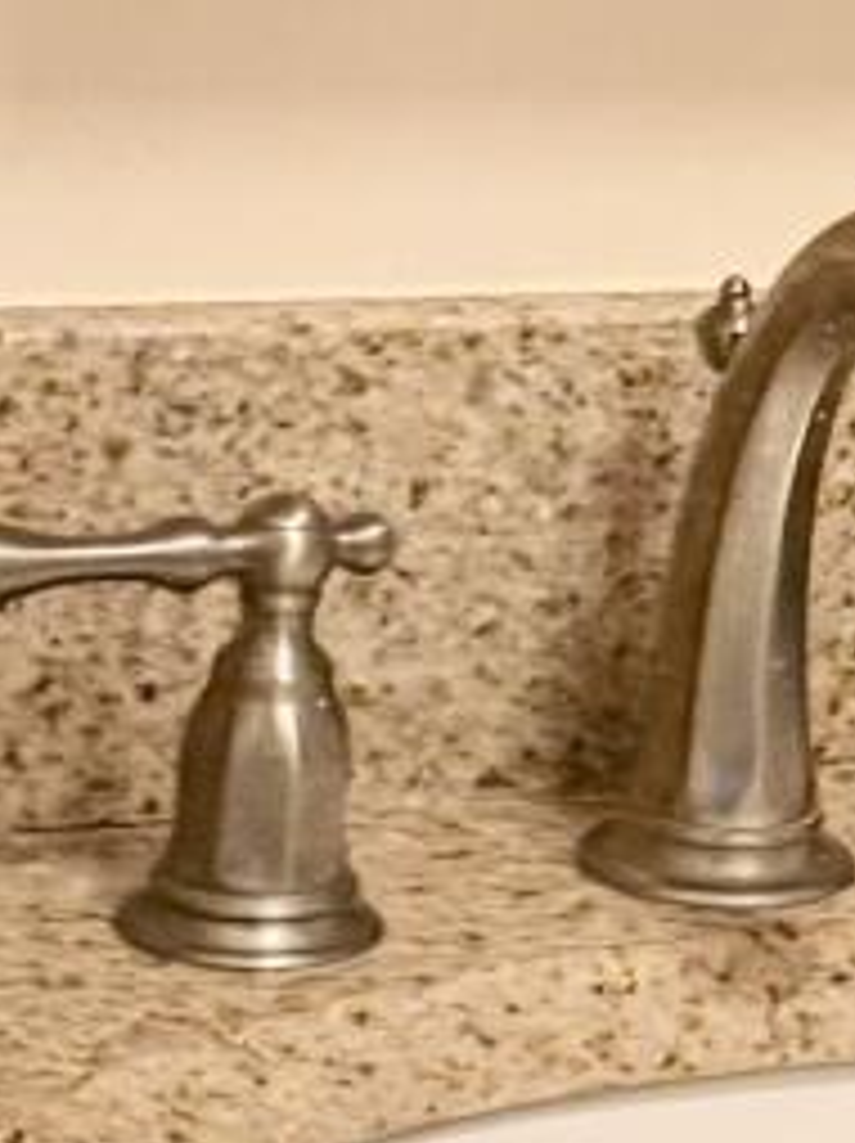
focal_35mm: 205
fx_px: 6763
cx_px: 1926
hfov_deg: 6.9
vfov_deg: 9.6
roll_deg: -6.0
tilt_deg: -9.8
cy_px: -76
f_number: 1.6
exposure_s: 1/60
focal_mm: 5.96
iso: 250
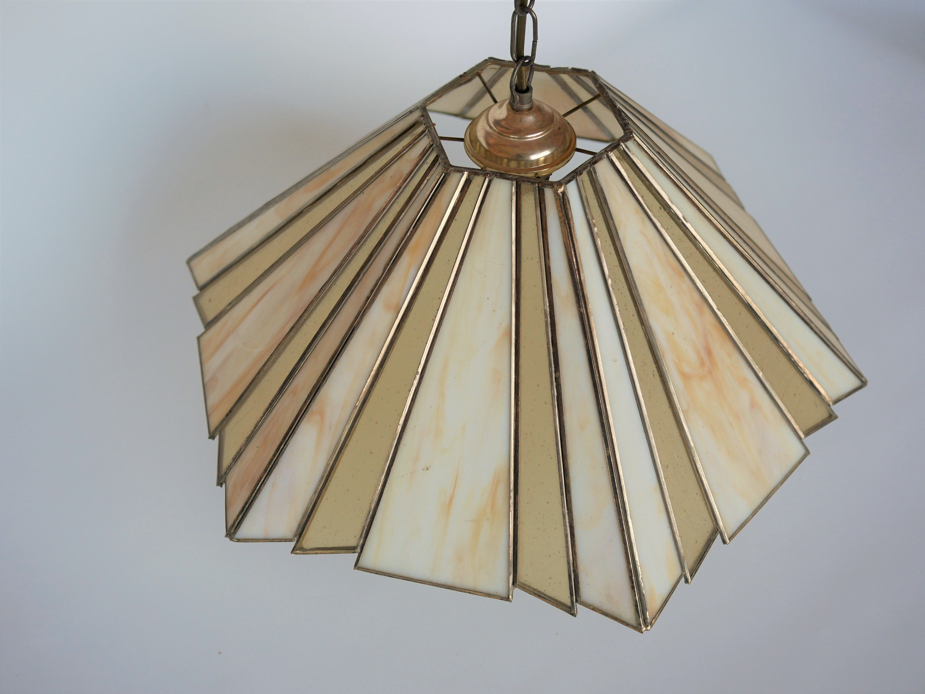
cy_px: 347
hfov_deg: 46.8
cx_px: 462
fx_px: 1069
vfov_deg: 36.0
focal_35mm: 40
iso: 200
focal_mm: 20
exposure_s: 1/250
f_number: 2.5
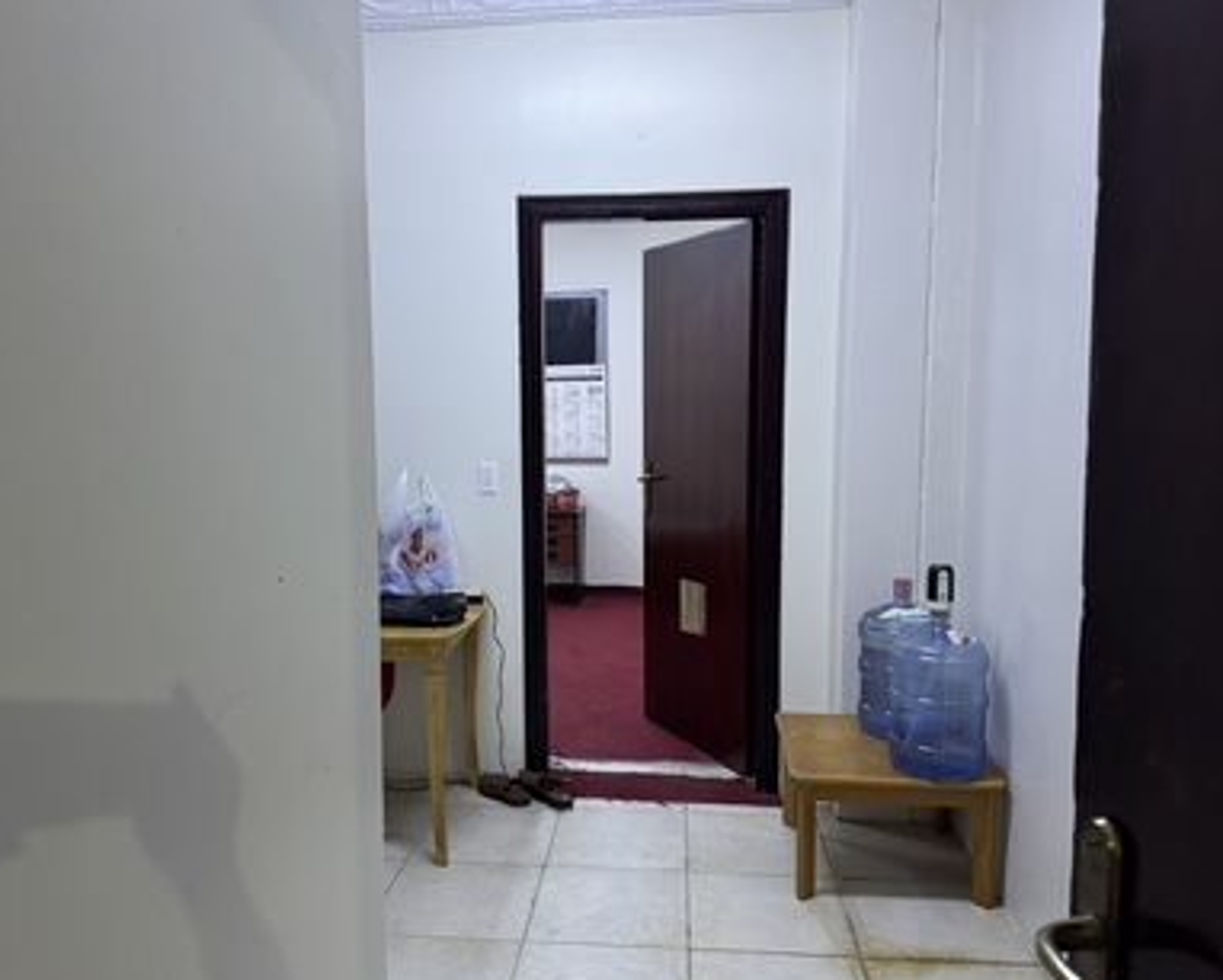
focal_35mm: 28
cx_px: 575
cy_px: 495
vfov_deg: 51.6
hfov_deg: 62.1
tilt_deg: -4.6
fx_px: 1014
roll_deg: +0.7
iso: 400
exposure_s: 1/60
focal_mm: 6.76
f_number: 1.78
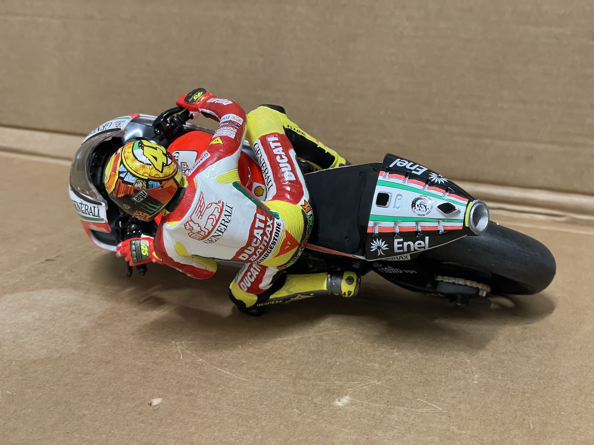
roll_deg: -0.9
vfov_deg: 28.0
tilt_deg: -17.8
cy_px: 222
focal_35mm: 52
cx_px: 297
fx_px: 892
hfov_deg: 36.8
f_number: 2
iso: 400
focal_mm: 6
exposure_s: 1/50
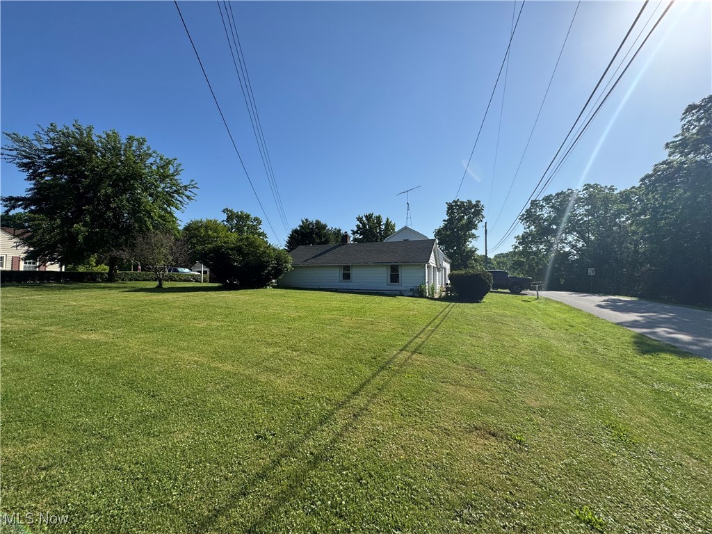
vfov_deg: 85.7
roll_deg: -2.0
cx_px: 356
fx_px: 288
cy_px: 267
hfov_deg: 102.1
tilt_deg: +2.3
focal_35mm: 14
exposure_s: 1/2674
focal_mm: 2.22
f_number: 2.2
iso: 50
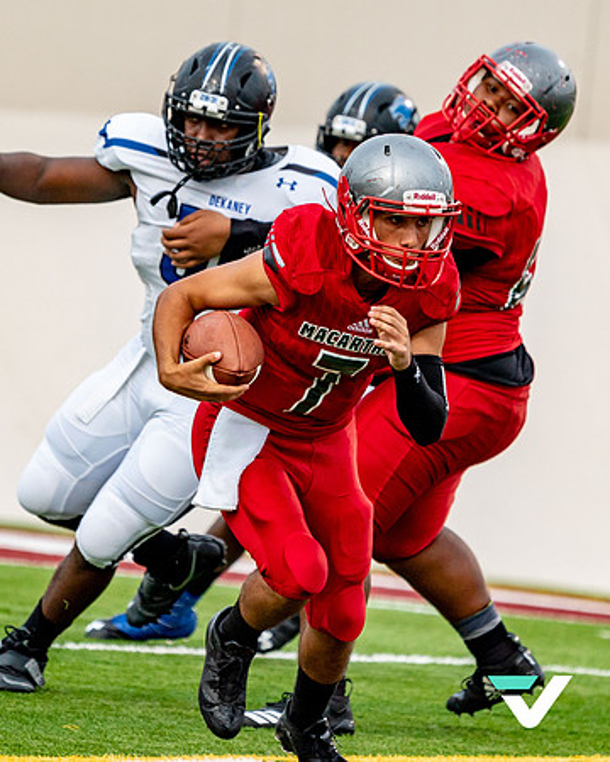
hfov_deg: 3.1
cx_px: 175
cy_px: 328
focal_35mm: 495
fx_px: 11166
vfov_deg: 3.9
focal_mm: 300
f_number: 5.6
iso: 1000
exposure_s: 1/1500
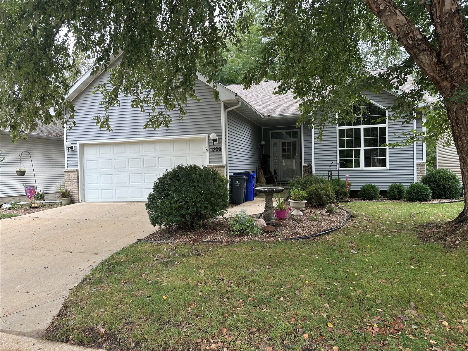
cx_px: 234
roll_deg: +0.2
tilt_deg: -1.7
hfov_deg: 71.6
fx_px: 324
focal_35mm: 24
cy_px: 176
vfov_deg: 56.8
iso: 80
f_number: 1.78
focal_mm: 6.86
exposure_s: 1/389
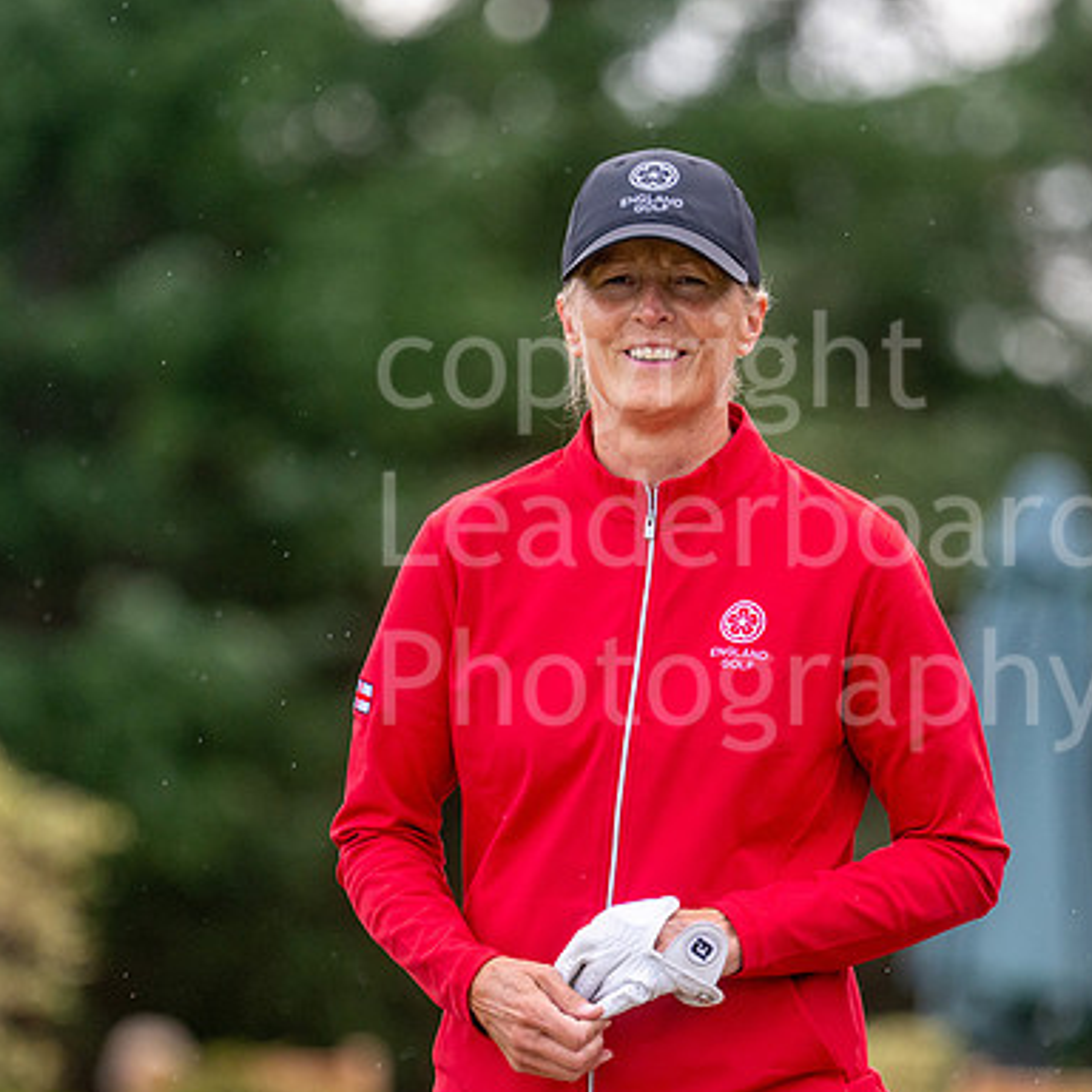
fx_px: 20629
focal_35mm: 578
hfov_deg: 3.0
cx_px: 751
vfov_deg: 3.0
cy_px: 546
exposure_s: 1/1250
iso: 400
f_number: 4.5
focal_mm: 300
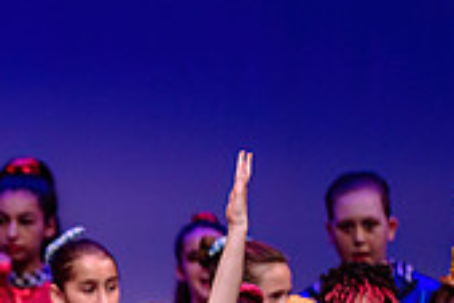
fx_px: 8671
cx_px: -231
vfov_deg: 2.0
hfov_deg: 3.0
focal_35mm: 687
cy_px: 505
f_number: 2.8
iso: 1000
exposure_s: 1/640
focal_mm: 200
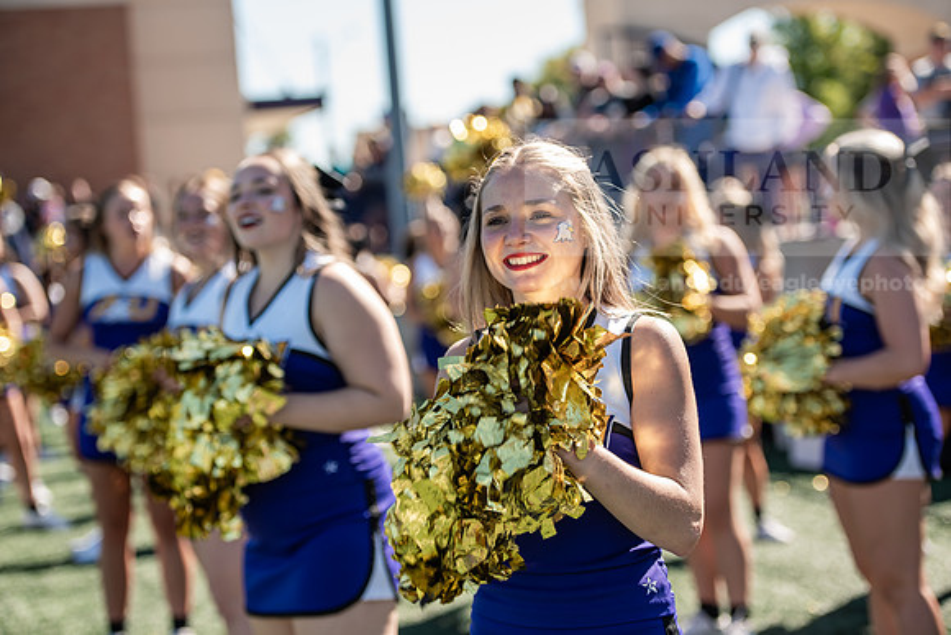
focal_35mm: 86
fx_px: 2272
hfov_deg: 23.6
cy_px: 318
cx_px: 476
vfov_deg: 15.9
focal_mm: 86
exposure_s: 1/640
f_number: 3.2
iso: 125
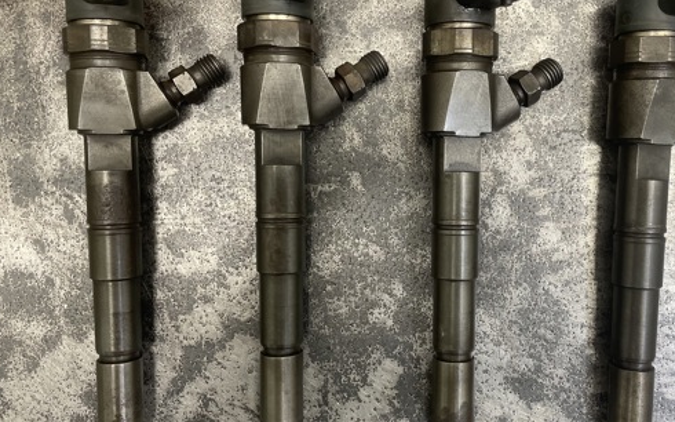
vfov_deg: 35.3
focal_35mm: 36
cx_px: 401
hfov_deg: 53.7
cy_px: 212
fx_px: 662
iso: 125
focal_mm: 4.2
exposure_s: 1/121
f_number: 1.6
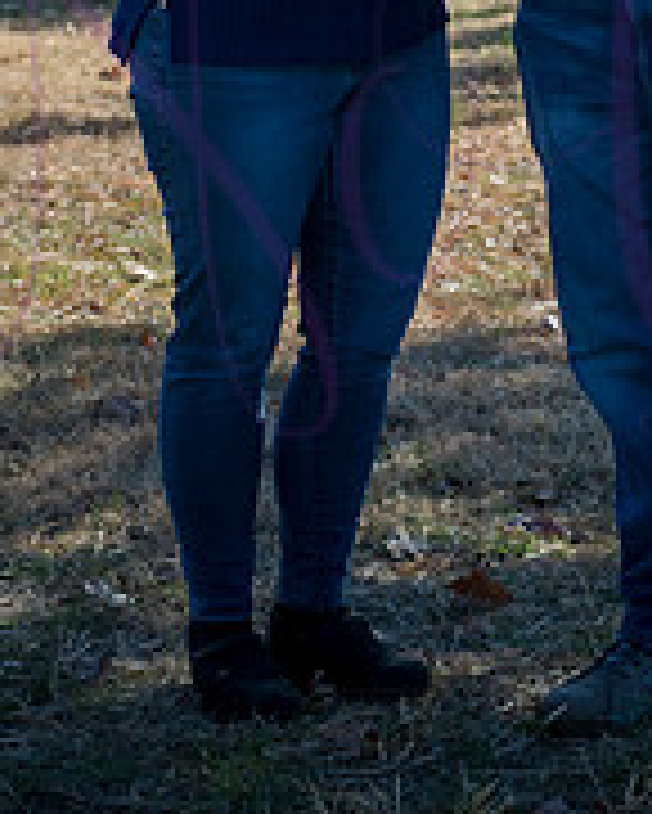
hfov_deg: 8.3
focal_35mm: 187
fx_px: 4507
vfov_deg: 10.2
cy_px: -153
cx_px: 522
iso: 400
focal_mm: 80
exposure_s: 1/500
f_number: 7.1
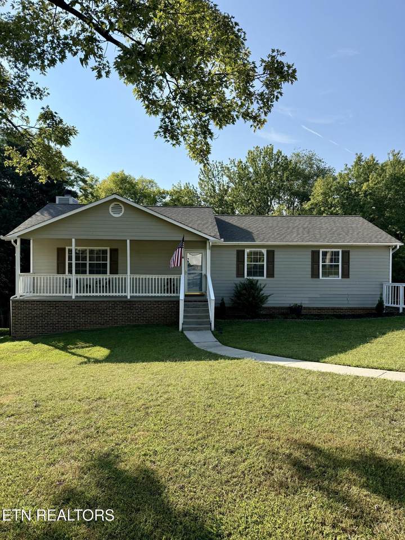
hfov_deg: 56.8
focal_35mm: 24
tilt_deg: +0.4
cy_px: 270
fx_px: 374
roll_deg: -0.6
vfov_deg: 71.6
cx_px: 202
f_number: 1.78
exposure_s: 1/4975
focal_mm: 6.76
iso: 100
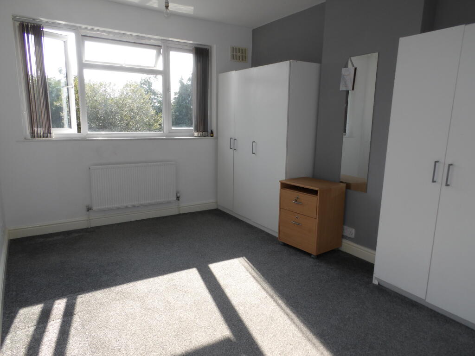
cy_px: 178
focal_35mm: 24
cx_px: 238
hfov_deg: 71.6
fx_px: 329
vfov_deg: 56.8
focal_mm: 4.3
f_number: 4.1
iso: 100
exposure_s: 1/151
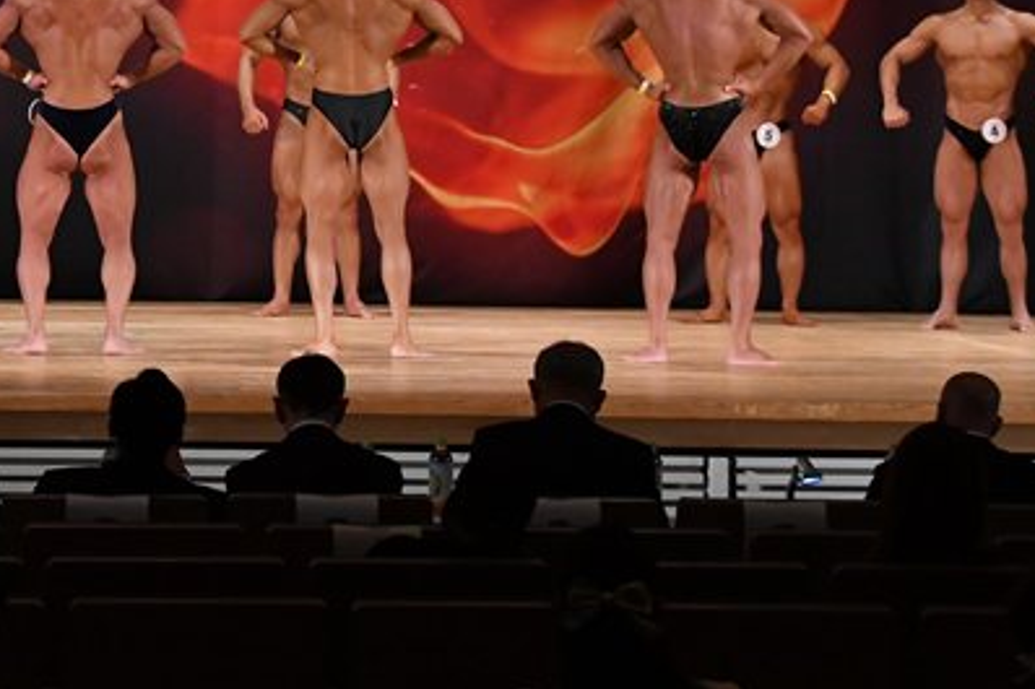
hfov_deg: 10.8
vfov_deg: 7.2
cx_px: 124
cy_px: 34
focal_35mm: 189
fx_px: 5431
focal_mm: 65
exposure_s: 1/400
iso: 3200
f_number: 5.6
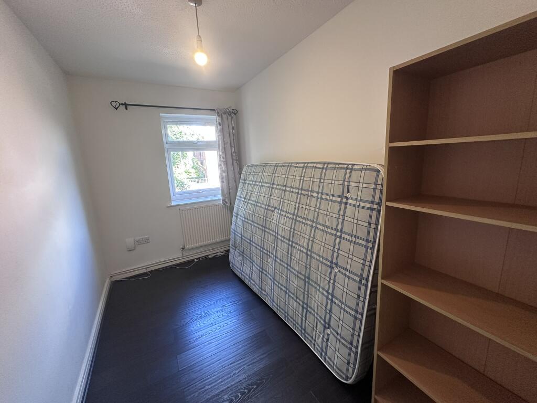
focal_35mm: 14
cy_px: 202
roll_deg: +3.0
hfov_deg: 102.1
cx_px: 268
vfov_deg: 85.7
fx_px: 217
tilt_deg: -10.6
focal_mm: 2.22
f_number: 2.2
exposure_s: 1/99
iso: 200
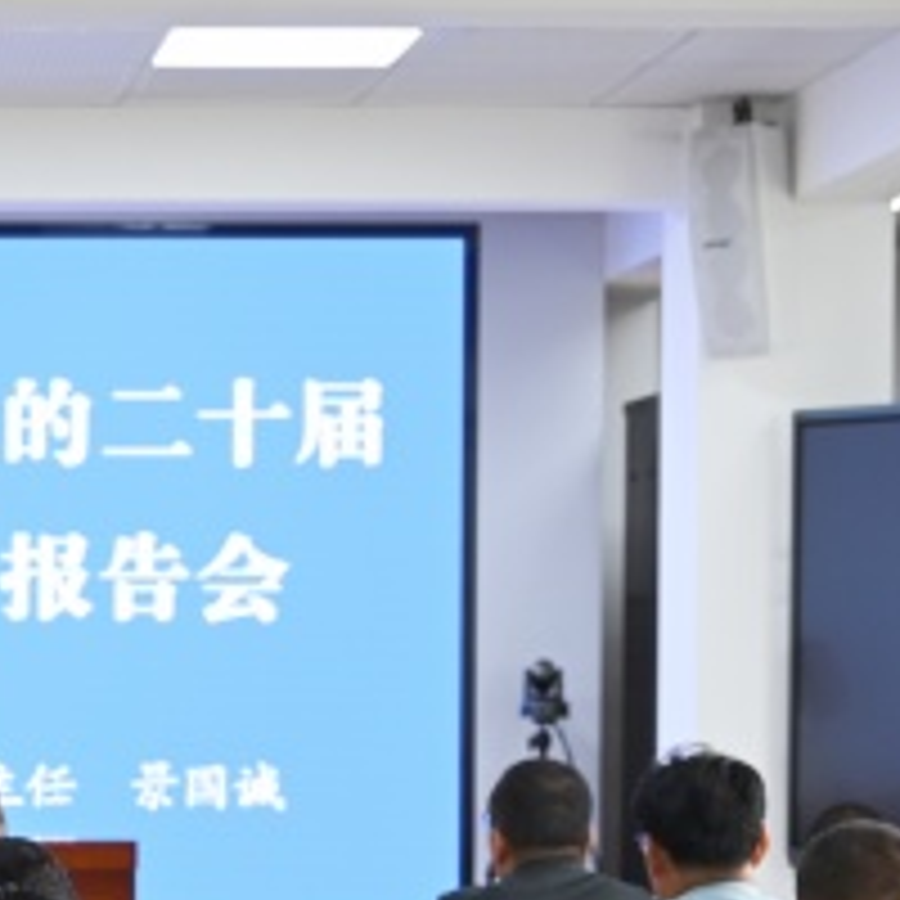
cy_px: 774
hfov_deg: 11.2
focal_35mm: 152
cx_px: -286
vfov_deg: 11.4
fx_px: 4471
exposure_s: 1/60
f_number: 4
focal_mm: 45
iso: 250
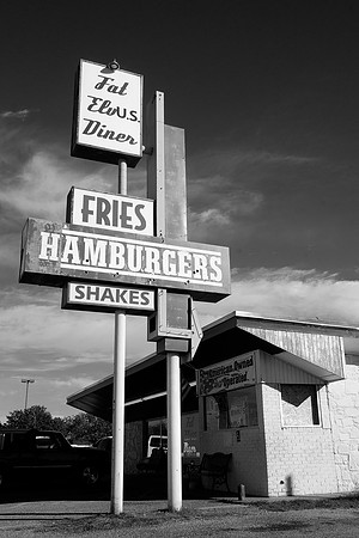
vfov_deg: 53.1
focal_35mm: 36
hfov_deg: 36.9
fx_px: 538
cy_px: 269
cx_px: 180
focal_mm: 24
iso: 400
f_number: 13
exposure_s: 1/640
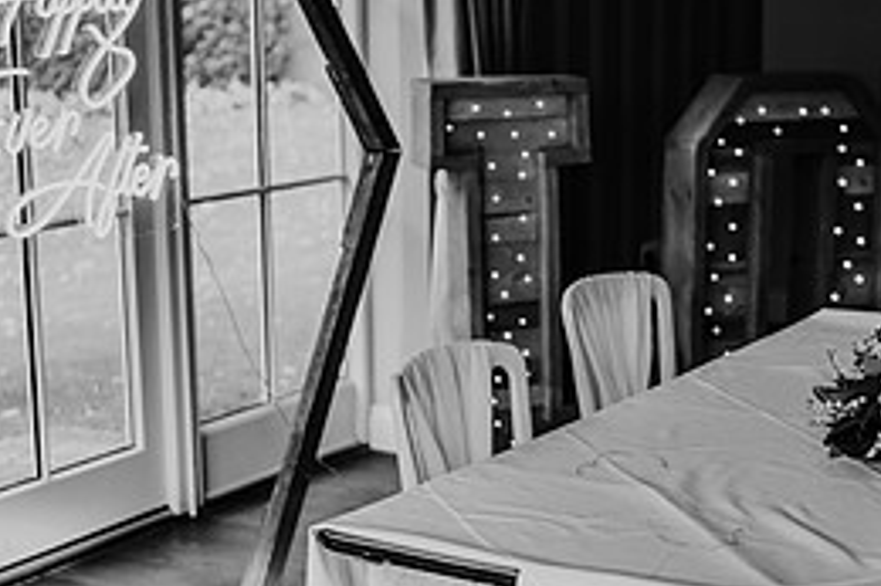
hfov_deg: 25.9
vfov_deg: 17.5
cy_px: 325
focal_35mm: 78
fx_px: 1908
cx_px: 546
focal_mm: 35
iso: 100
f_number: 1.8
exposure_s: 1/400
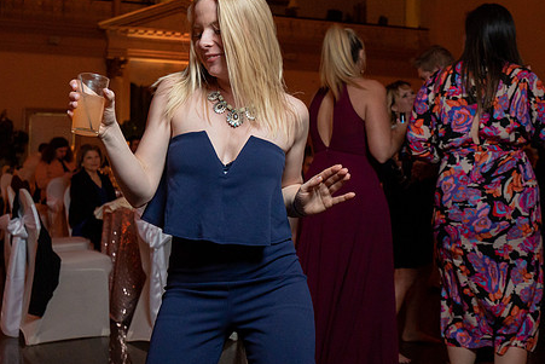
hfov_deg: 41.8
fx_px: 712
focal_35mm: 47
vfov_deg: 28.4
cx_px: 237
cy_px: 116
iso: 2000
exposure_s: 1/200
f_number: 4
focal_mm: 32
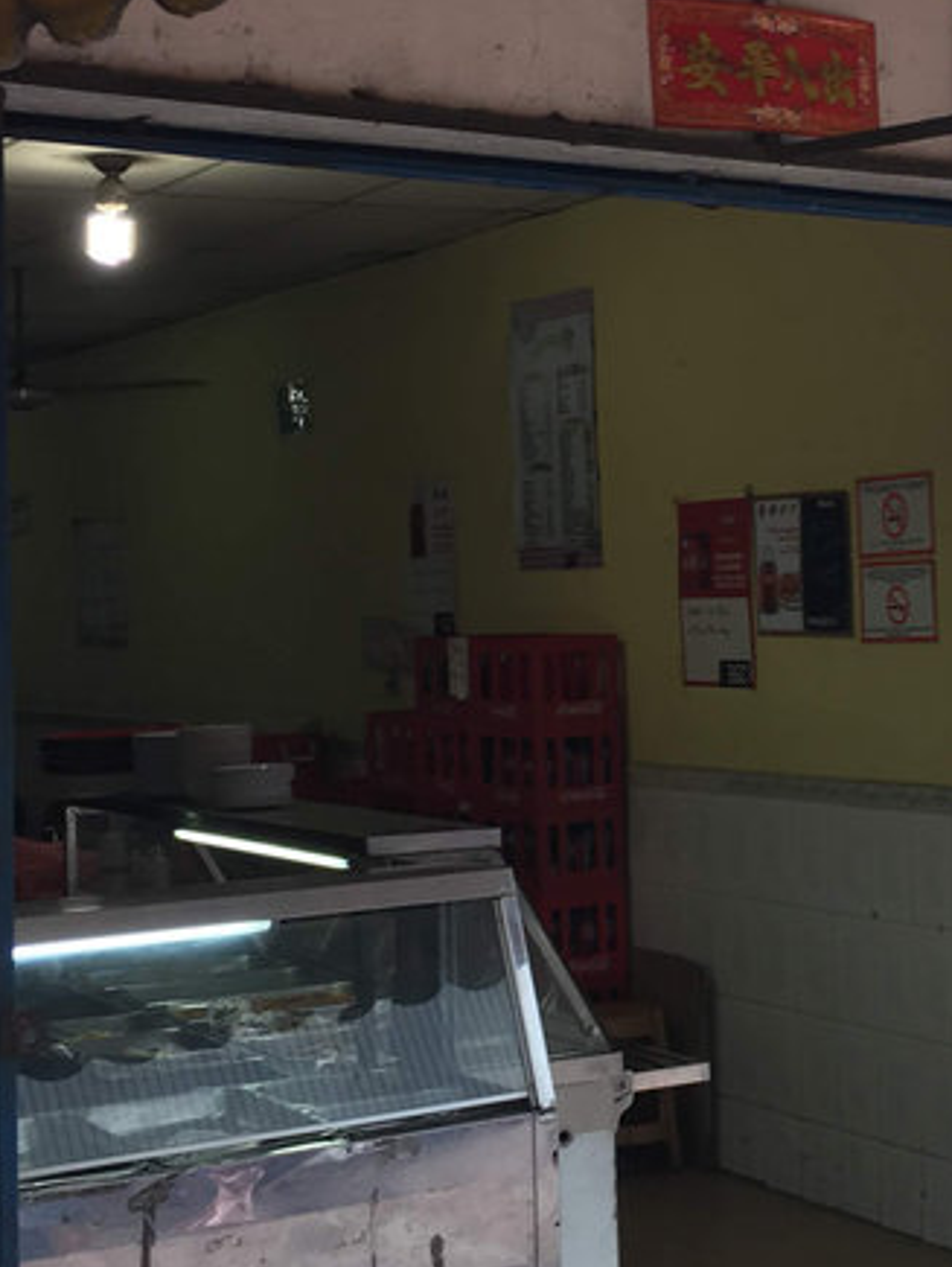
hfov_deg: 20.4
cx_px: 827
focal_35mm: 71
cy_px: 495
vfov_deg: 27.3
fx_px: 2600
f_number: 2.2
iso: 32
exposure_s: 1/60
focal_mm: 4.15
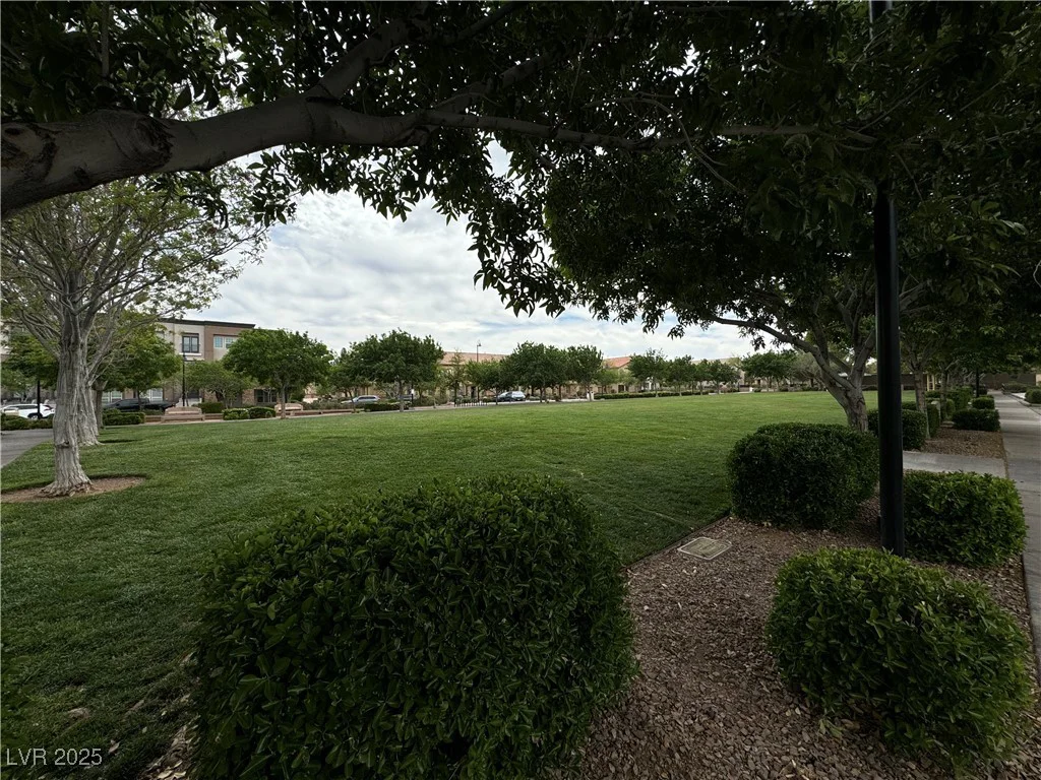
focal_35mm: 14
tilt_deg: +0.0
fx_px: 421
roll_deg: +0.9
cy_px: 390
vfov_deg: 85.7
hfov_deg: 102.1
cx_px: 520
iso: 50
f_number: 2.2
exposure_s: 1/2083
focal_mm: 2.22
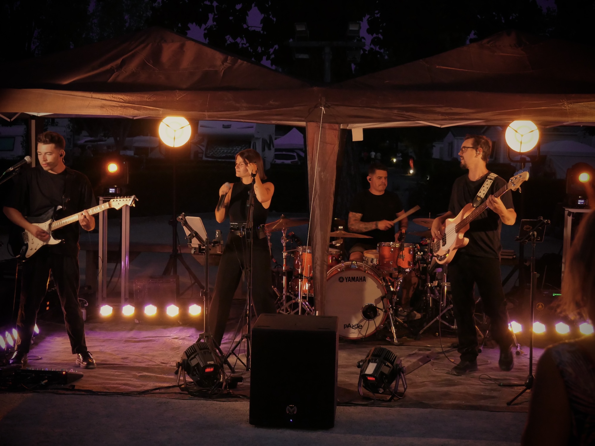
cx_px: 298
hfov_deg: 32.2
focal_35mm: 60
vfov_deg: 24.4
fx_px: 1031
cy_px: 223
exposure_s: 1/50
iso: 3200
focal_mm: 30
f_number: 4.9
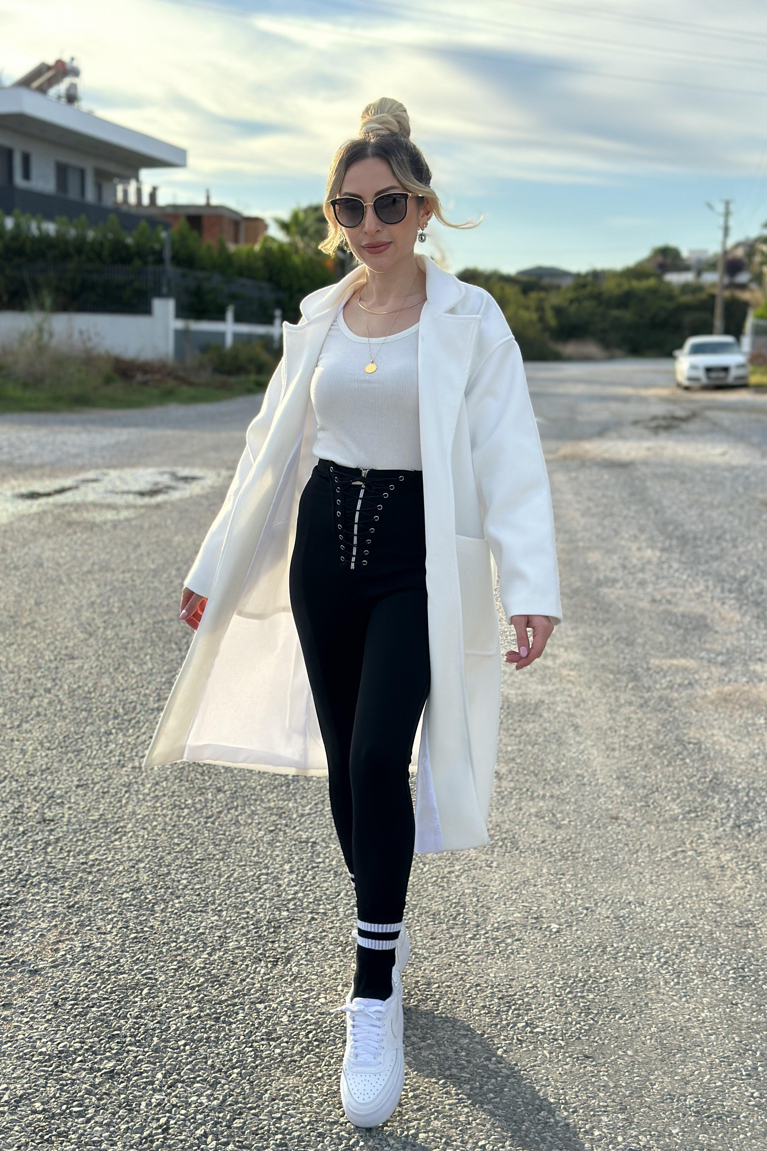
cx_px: 382
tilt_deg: -7.7
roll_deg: -2.2
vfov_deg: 39.6
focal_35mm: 50
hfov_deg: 27.0
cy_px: 575
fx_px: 1598
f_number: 1.78
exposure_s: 1/2028
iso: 80
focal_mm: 6.86
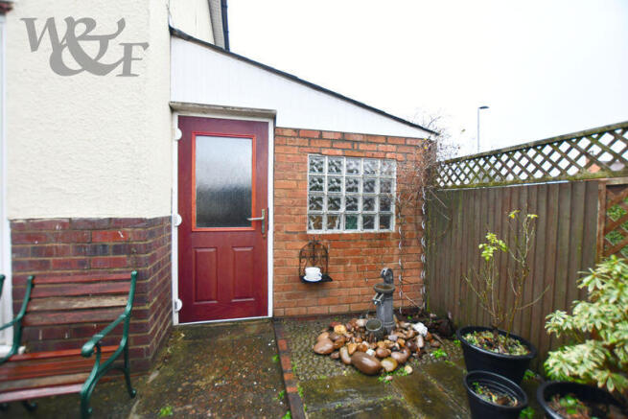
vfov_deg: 77.4
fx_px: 262
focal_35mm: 15
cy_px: 210
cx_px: 314
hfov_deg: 100.4
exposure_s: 1/125
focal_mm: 10
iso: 900
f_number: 3.5
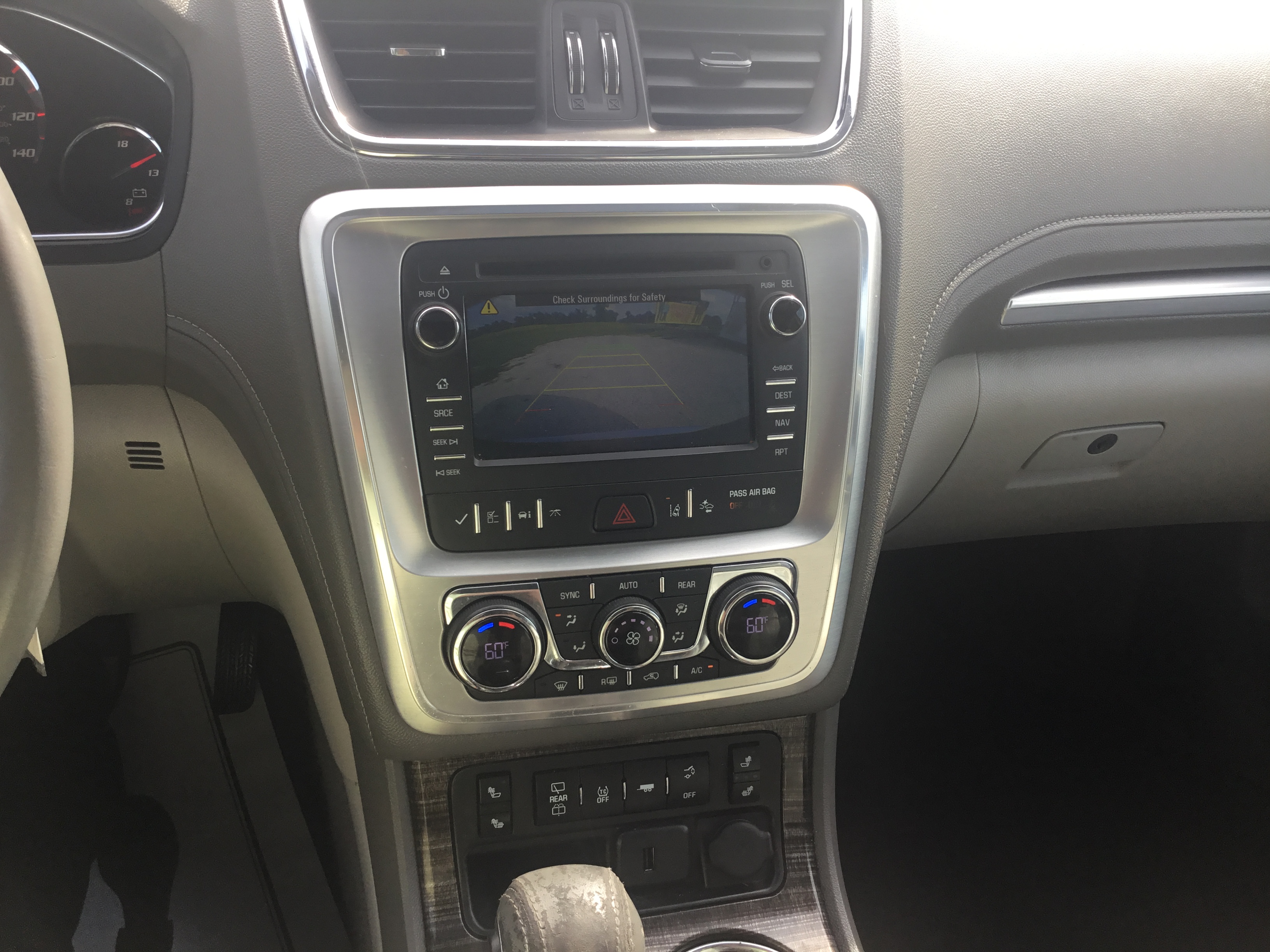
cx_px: 635
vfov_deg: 45.4
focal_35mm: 31
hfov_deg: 58.4
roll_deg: -6.5
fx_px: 1137
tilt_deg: -34.0
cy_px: 476
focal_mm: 3.3
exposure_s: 1/131
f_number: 2.4
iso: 25
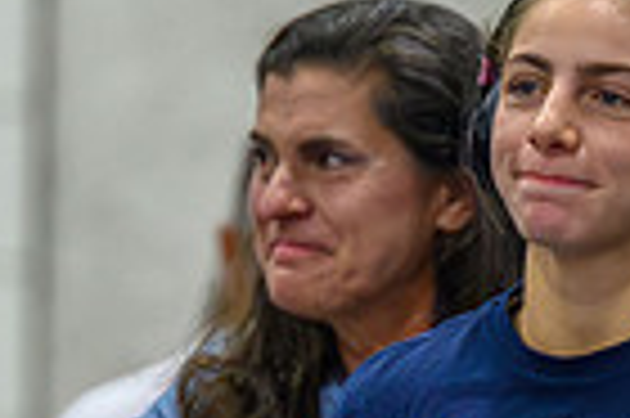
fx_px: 19594
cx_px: 578
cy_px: 497
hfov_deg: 1.8
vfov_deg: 1.2
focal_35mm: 1121
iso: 11400
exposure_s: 1/800
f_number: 2.8
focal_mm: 200
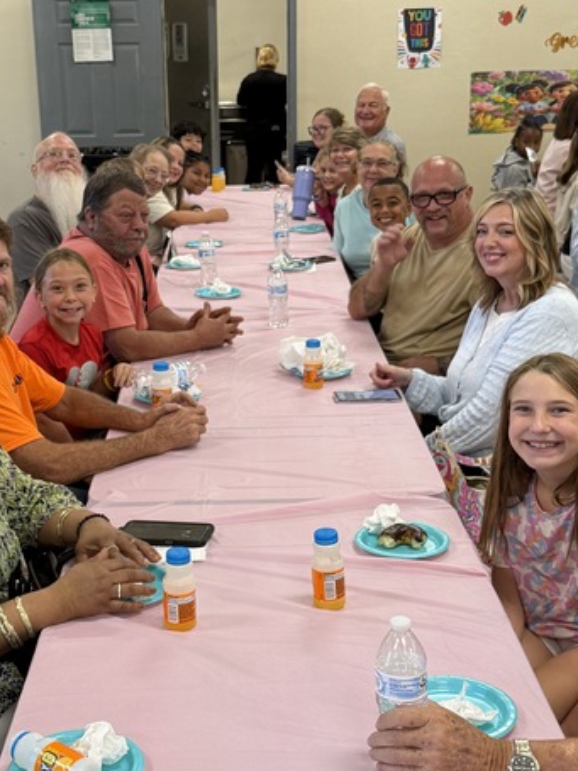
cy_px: 393
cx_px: 256
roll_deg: -0.2
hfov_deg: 27.0
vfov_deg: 35.6
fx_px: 1203
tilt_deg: -16.6
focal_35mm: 54
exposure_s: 1/121
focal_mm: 6.76
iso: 160
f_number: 1.78
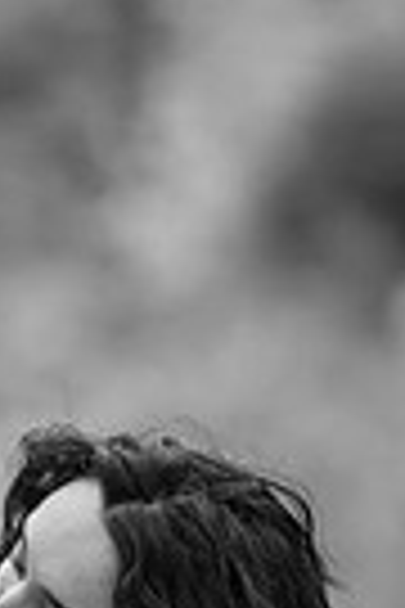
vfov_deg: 3.5
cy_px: 923
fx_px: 10040
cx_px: 144
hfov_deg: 2.3
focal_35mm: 595
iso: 320
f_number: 3.5
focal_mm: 178
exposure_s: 1/250
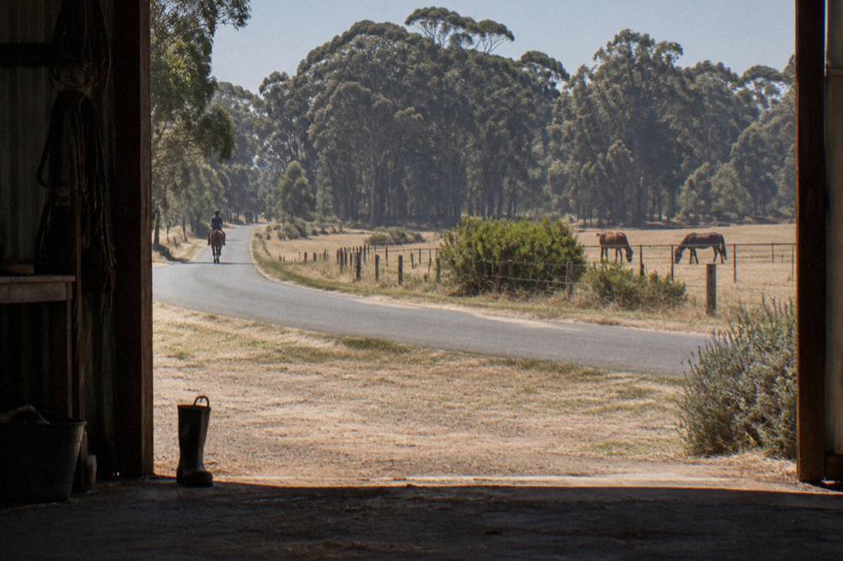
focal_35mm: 70
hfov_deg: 28.9
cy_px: 280
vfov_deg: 19.4
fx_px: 1639
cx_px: 422
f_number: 9
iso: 200
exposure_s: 1/160
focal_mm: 70
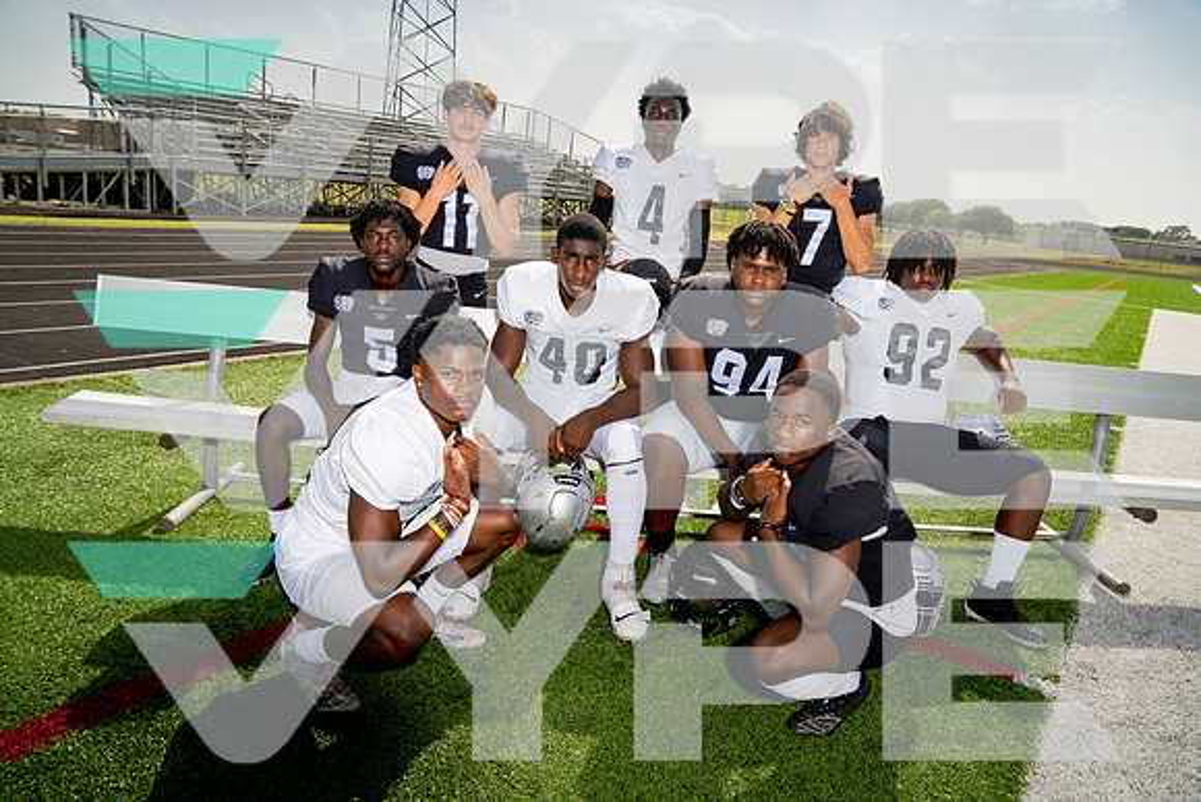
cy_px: 401
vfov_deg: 53.2
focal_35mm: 24
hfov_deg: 73.7
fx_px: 801
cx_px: 600
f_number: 4.5
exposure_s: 1/1250
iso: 100
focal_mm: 24
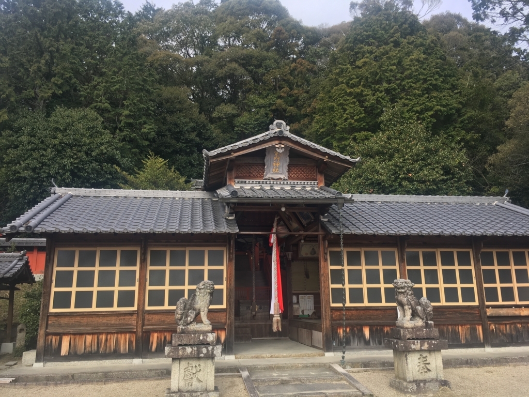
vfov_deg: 48.2
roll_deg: +1.2
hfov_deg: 61.7
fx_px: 443
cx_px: 264
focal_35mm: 29
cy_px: 198
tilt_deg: +14.0
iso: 25
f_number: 2.2
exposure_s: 1/506
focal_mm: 4.15
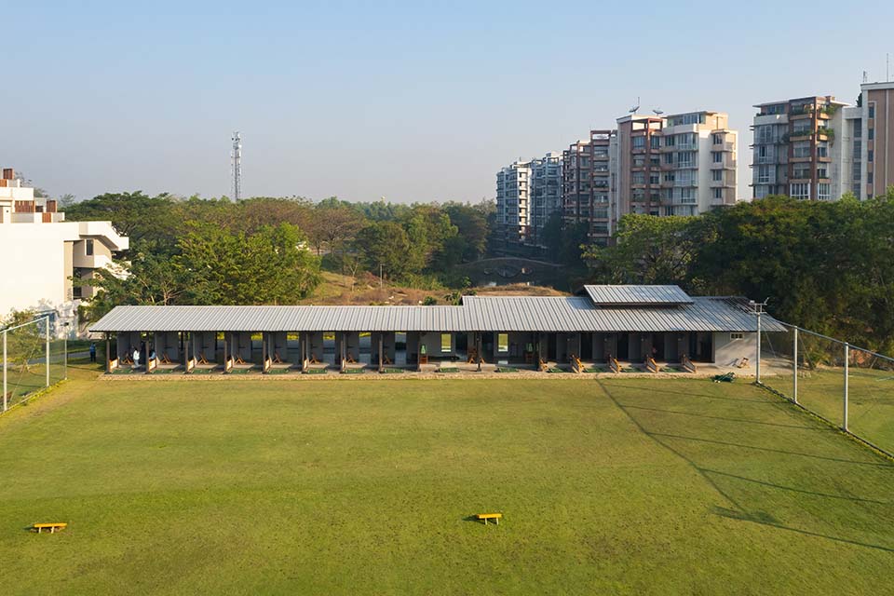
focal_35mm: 28
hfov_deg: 65.5
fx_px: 695
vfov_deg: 46.4
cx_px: 447
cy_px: 298
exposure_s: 1/200
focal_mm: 10.26
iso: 100
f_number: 9
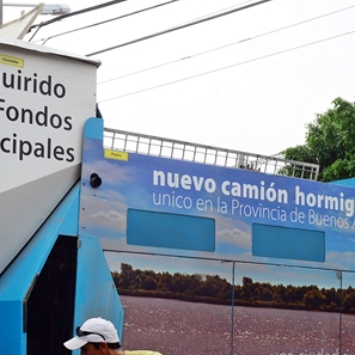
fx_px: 951
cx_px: 60
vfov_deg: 20.8
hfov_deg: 20.8
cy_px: 307
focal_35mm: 82
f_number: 13
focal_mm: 28
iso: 640
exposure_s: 1/640
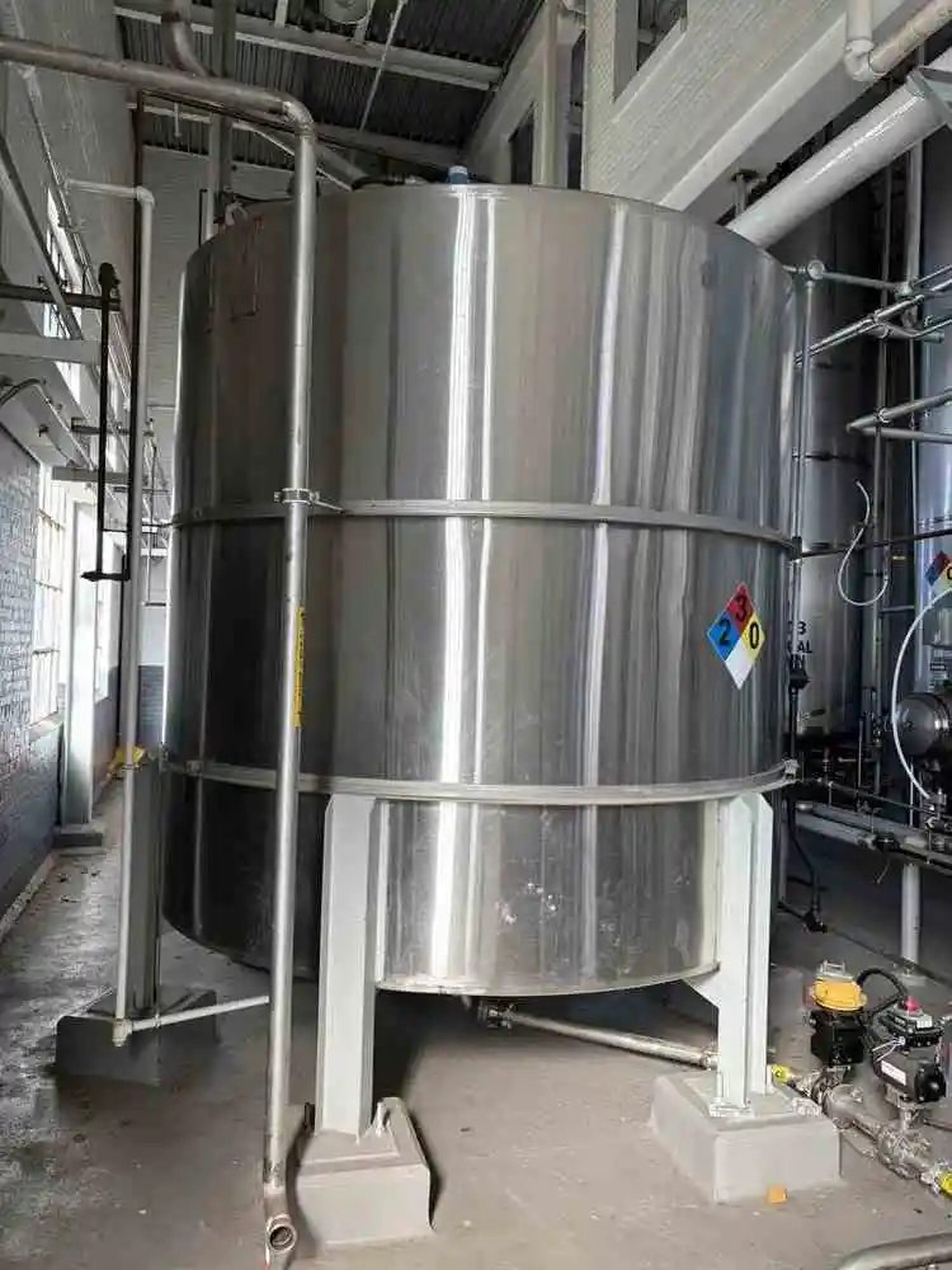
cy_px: 635
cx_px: 476
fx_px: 953
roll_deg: -3.6
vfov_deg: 67.3
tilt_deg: +2.7
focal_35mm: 26
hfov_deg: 53.1
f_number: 1.6
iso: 50
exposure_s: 1/121
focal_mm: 5.96
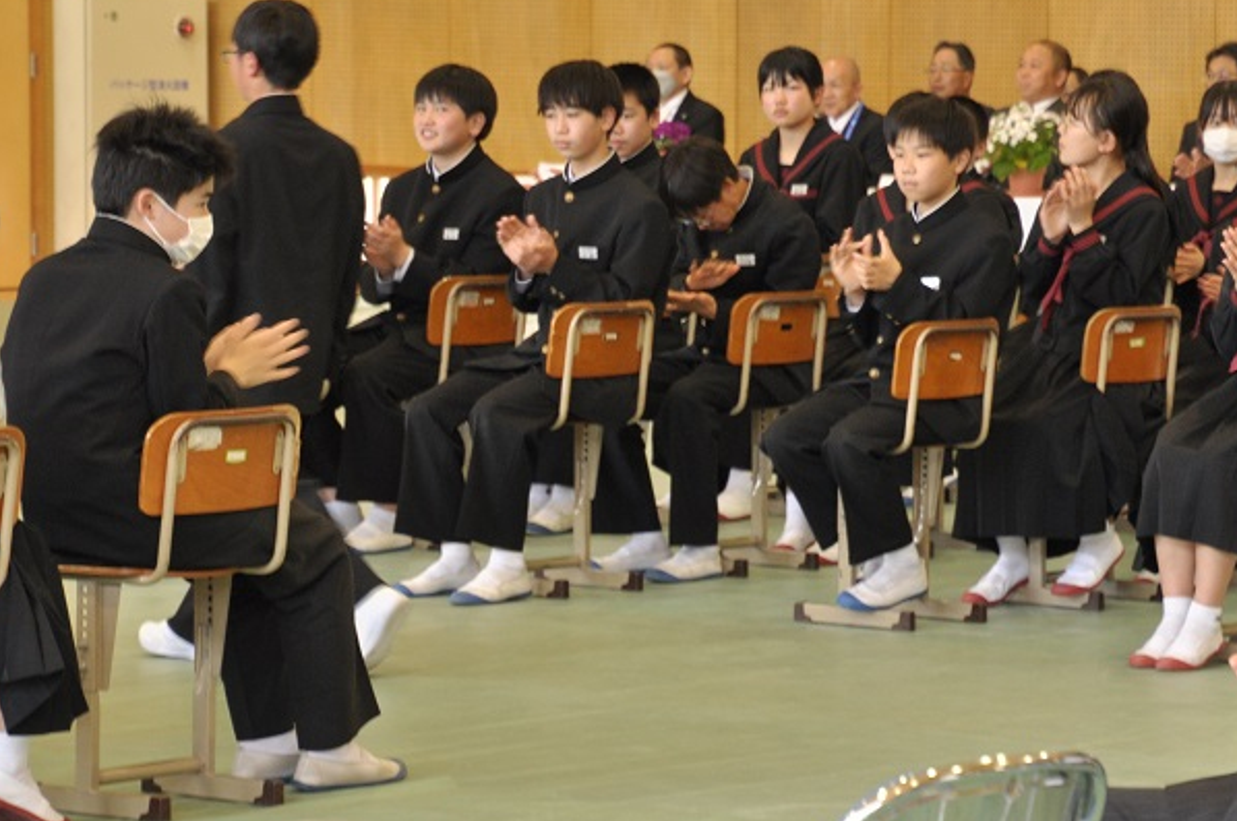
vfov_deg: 8.1
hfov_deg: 12.2
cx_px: 805
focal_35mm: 168
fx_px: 5765
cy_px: 327
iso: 640
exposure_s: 1/50
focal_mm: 78
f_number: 5.3
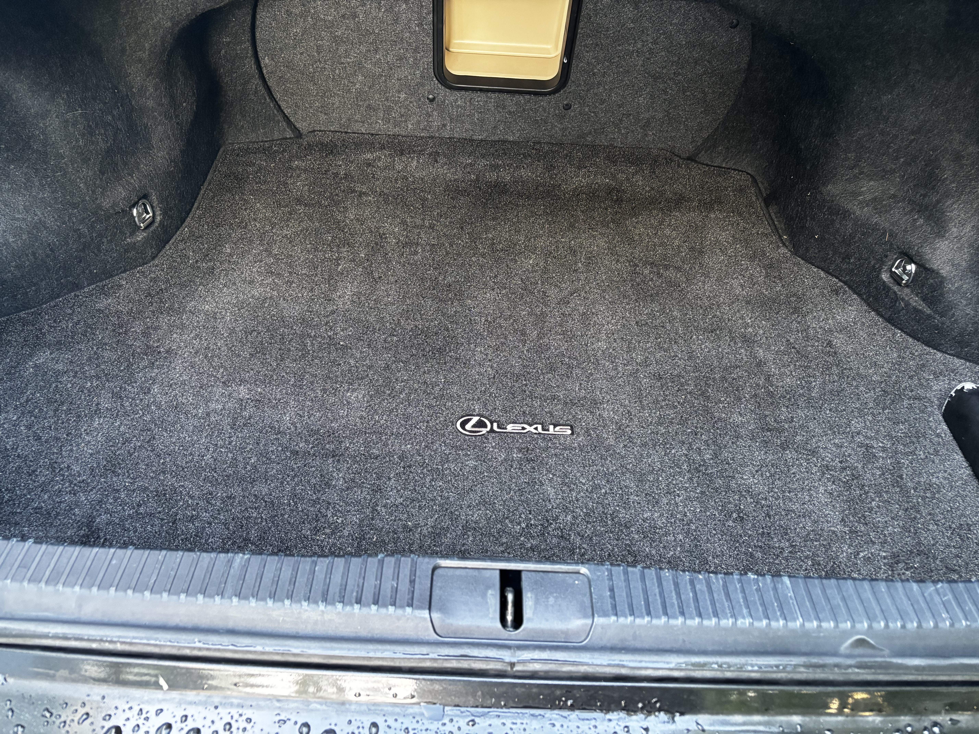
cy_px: 367
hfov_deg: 67.3
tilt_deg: -44.0
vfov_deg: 53.1
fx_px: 735
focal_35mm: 26
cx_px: 490
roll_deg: -1.9
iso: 500
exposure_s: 1/60
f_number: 1.6
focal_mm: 5.96
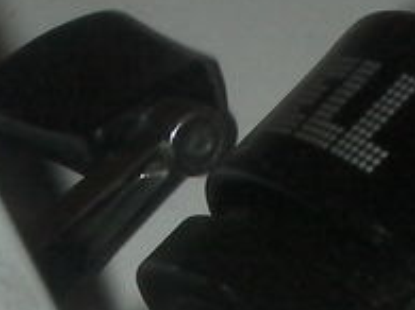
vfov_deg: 7.5
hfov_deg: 10.1
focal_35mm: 195
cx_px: 232
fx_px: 2336
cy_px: 427
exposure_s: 1/30
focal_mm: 6.3
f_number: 5.6
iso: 200
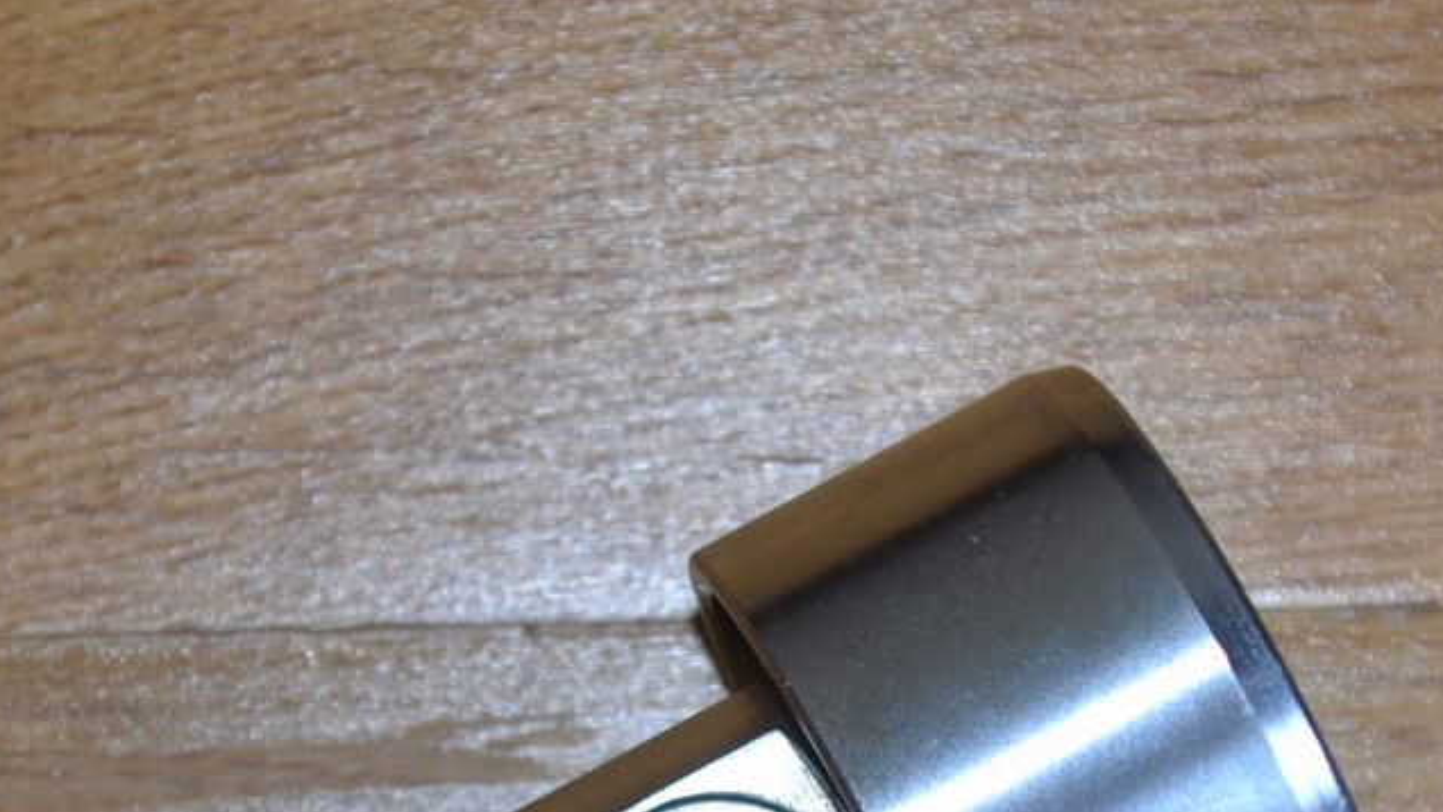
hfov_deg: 9.9
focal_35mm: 217
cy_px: 861
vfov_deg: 5.6
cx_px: 846
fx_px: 8317
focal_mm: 55
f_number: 5.6
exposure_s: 1/60
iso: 800
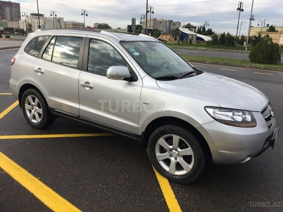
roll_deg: -1.7
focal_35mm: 29
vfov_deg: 48.2
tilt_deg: -15.3
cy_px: 106
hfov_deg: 61.7
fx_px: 237
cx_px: 142
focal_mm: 4.15
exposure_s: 1/827
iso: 25
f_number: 2.2
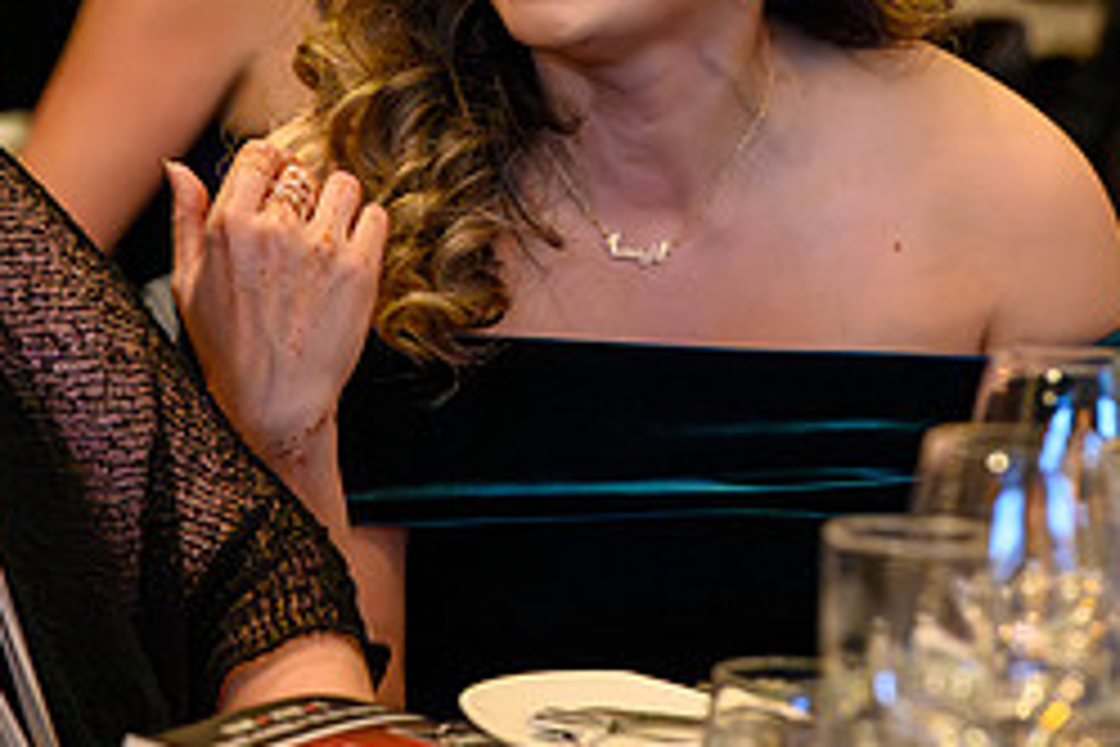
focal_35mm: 212
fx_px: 6595
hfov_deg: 9.7
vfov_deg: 6.5
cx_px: 418
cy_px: -27
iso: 25600
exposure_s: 1/200
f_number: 4
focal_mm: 91
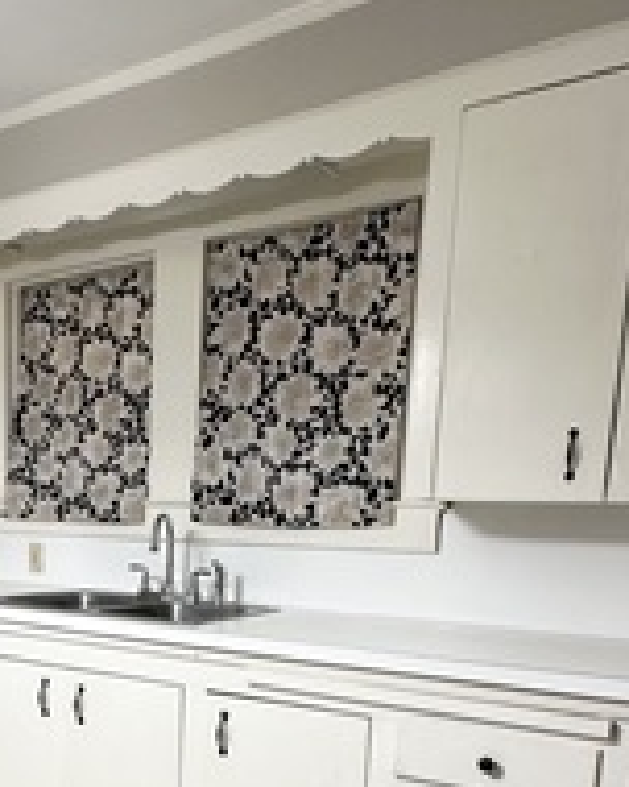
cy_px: 654
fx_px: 838
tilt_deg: -8.9
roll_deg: -1.8
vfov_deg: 47.0
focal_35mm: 36
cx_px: 155
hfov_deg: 40.0
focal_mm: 2.22
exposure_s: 1/60
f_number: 2.2
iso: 200
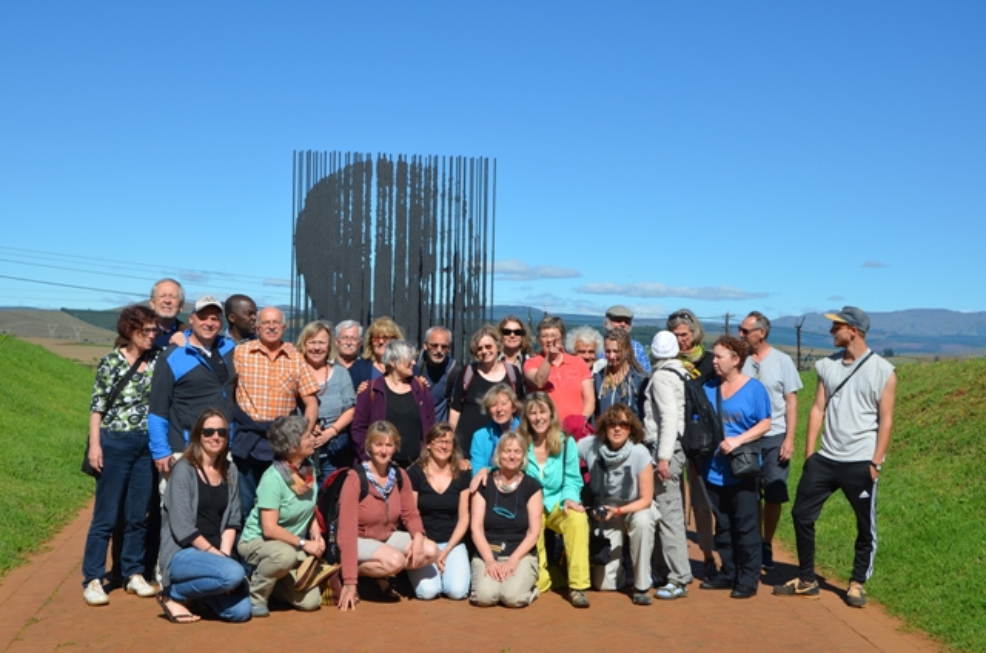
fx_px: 1394
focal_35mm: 51
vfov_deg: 26.4
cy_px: 326
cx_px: 493
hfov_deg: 39.0
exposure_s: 1/320
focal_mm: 34
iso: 100
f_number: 9
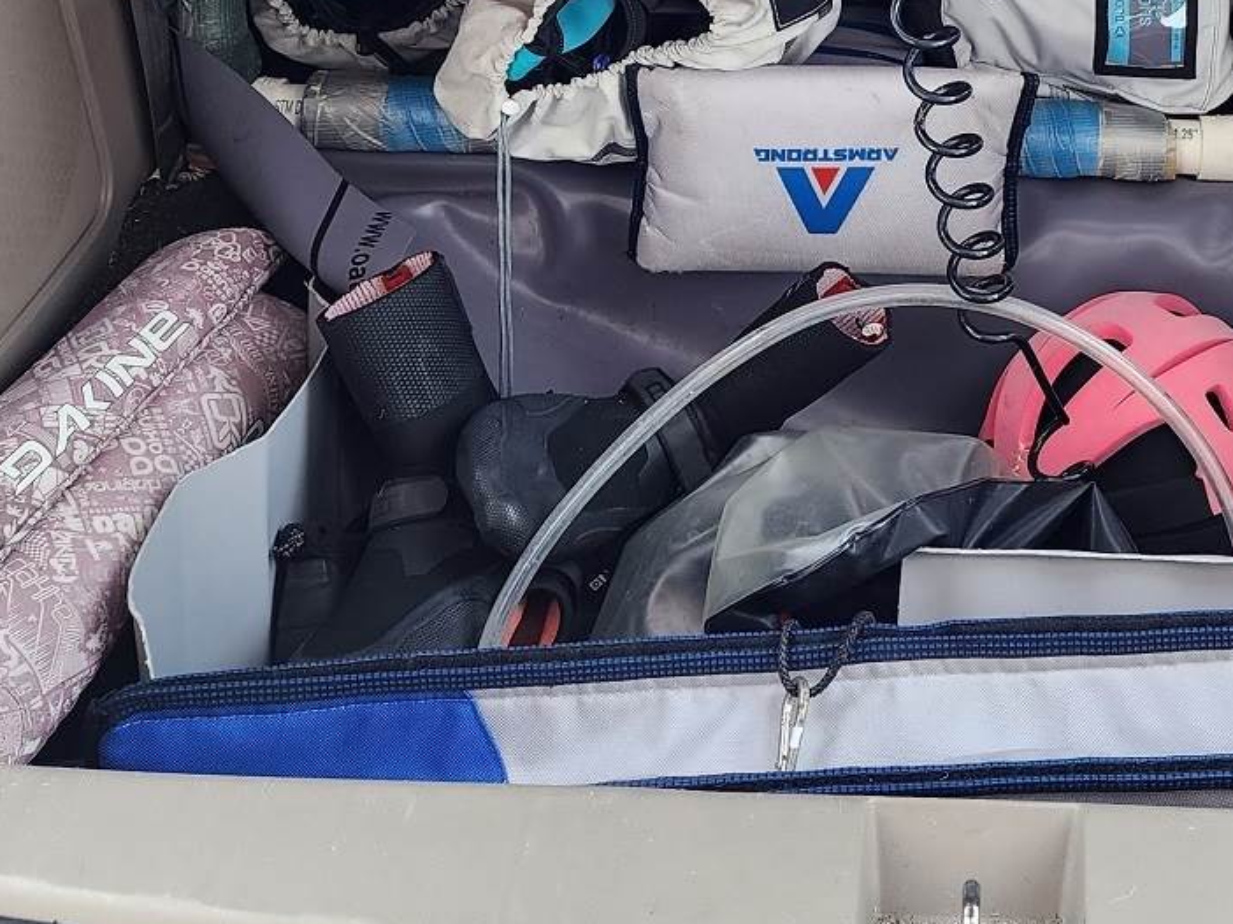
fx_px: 2101
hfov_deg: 31.4
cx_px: 1070
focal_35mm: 59
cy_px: -207
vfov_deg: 22.7
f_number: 1.8
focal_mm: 6.4
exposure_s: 1/180
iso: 125
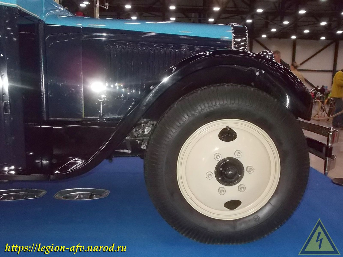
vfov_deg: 46.8
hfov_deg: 60.0
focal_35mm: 30
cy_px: 128
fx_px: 297
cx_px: 172
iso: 400
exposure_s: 1/25
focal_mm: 5.3
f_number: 3.4
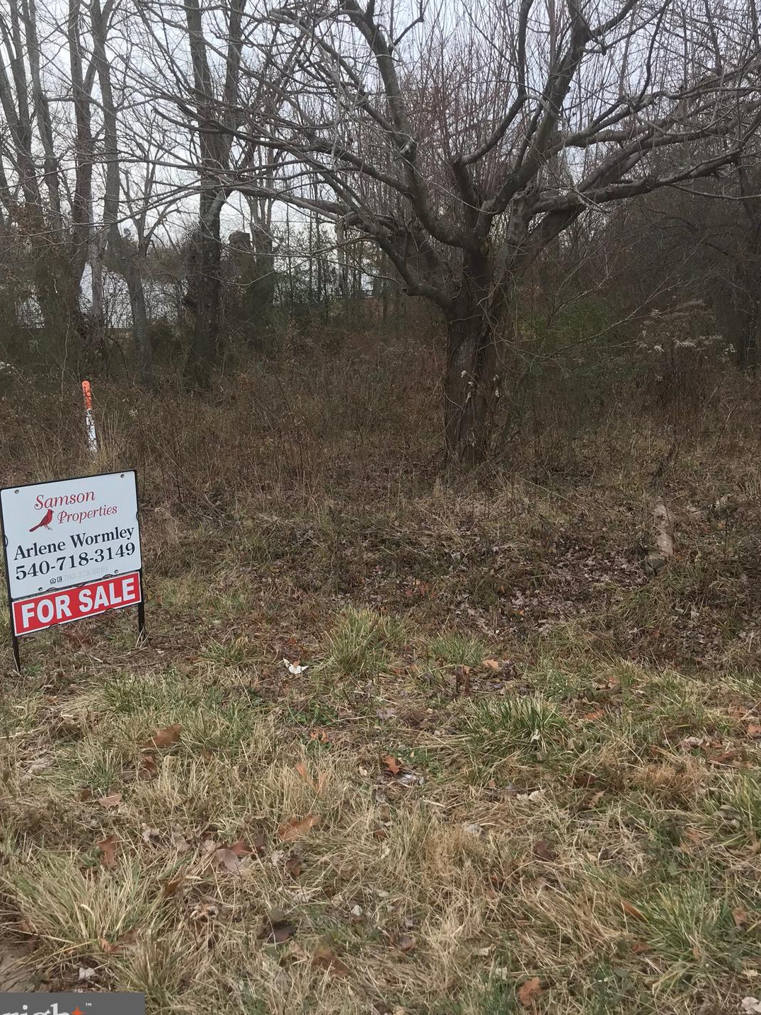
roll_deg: +1.2
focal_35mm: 30
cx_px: 376
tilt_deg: -8.5
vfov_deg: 60.0
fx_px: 880
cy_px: 507
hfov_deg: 46.8
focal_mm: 3.99
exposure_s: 1/60
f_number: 1.8
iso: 20
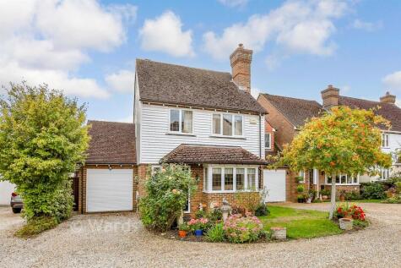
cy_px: 134
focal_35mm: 15
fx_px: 167
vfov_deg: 77.4
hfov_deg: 100.4
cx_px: 200
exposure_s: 1/200
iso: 160
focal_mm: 10
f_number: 8
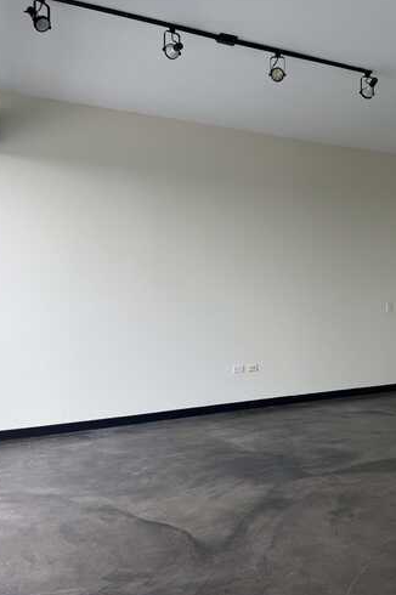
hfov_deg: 37.6
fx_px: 562
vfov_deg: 55.8
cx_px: 309
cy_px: 295
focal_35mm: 34
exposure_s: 1/164
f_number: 1.78
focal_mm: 6.76
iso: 64
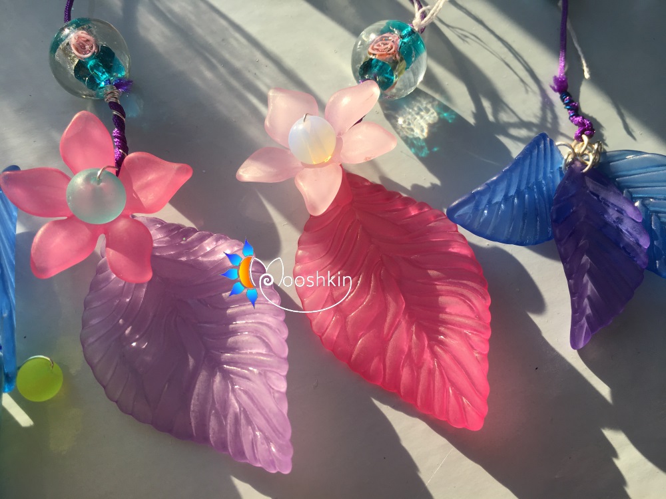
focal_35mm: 29
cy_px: 250
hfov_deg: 61.7
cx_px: 333
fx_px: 558
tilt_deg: -70.1
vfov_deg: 48.2
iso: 25
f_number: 2.2
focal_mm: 4.15
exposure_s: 1/620
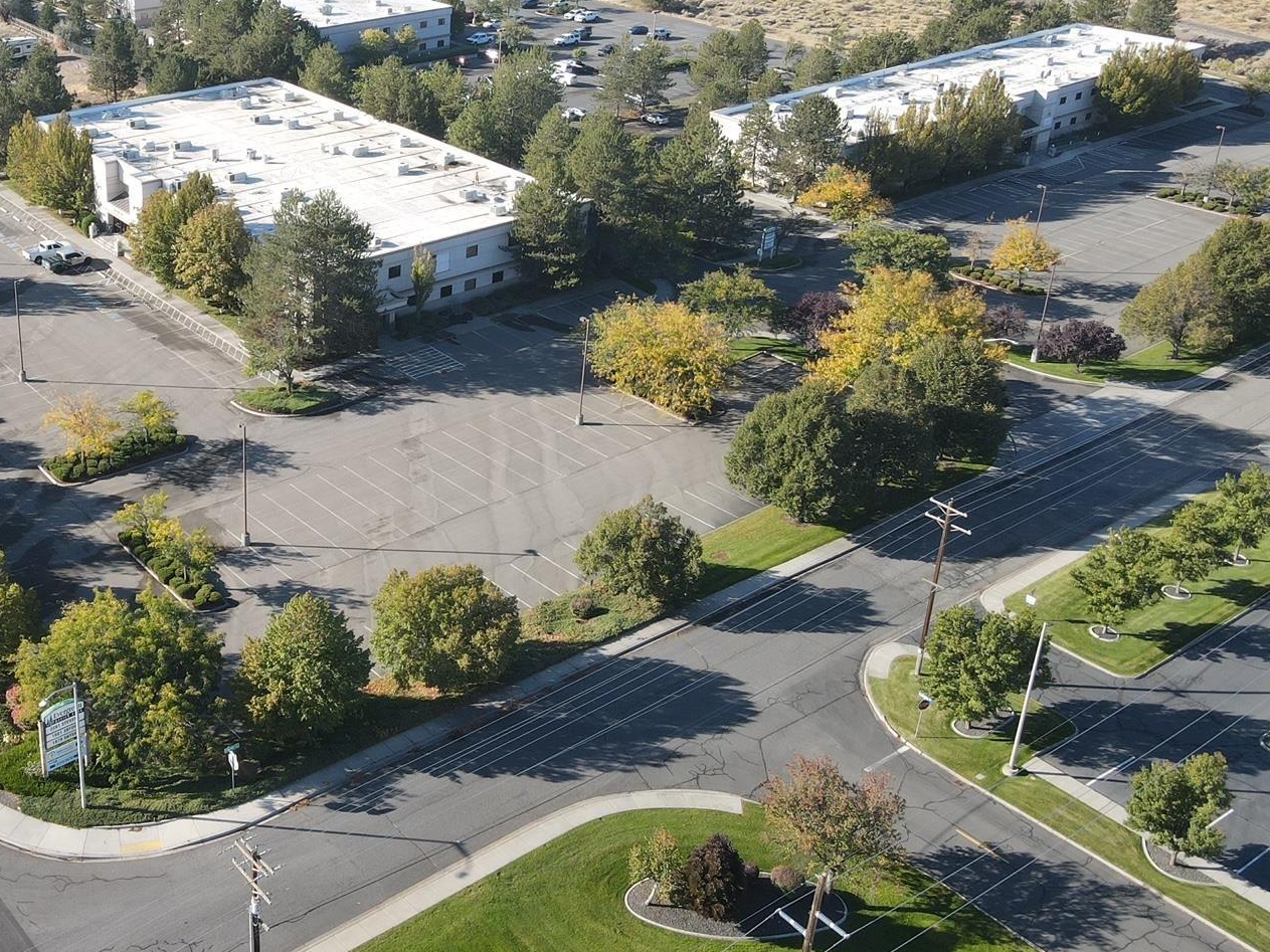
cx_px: 271
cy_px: 290
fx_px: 1394
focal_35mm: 38
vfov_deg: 37.2
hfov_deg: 46.6
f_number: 2.8
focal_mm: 4.5
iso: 100
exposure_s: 1/250
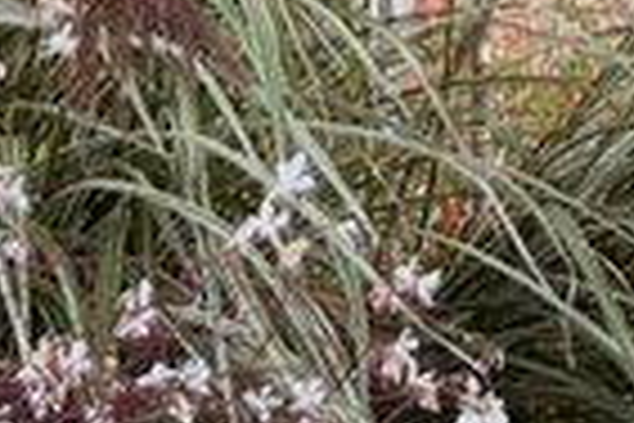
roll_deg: +0.5
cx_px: 1052
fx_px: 2166
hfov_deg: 15.0
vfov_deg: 10.3
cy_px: -396
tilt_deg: +1.1
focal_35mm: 123
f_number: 1.6
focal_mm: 5.1
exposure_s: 1/864
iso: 50
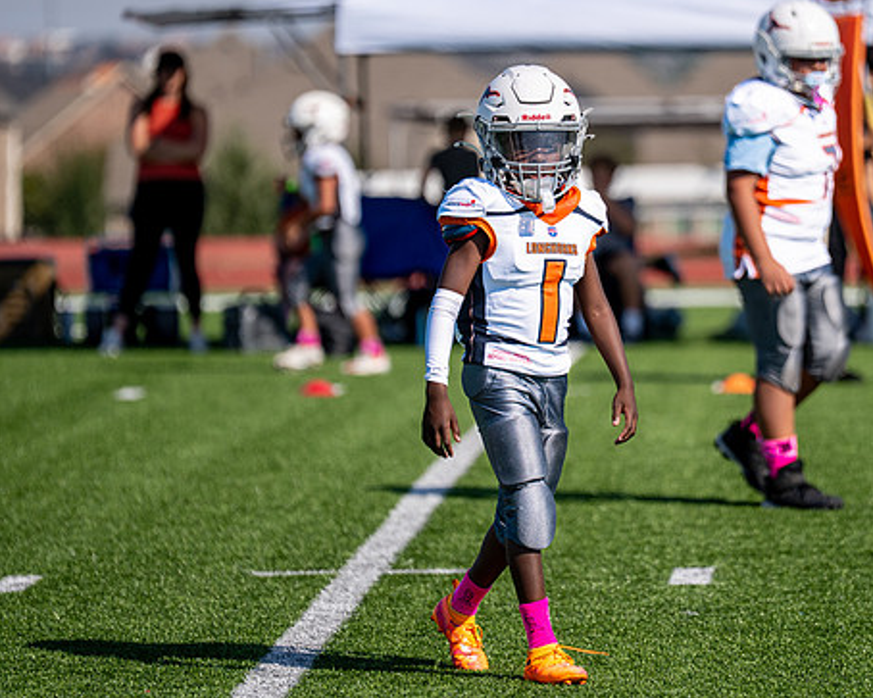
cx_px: 554
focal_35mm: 266
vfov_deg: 5.8
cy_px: 295
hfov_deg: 7.3
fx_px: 6871
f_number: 2.8
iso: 100
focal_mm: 185
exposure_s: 1/3200
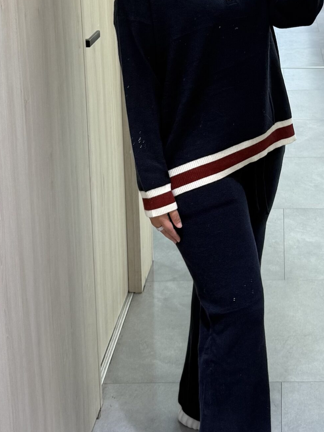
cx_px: 250
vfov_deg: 40.1
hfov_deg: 30.3
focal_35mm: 47
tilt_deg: -12.2
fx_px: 587
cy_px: 160
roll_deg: -0.7
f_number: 1.78
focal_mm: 6.76
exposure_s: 1/100
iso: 100
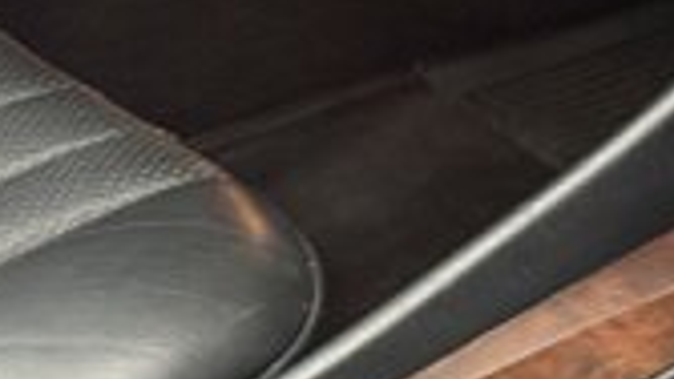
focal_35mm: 201
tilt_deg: -24.6
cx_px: 880
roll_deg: -0.6
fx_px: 3593
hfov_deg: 10.5
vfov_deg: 6.0
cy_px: -89
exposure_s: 1/30
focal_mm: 6.76
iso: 640
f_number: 1.78
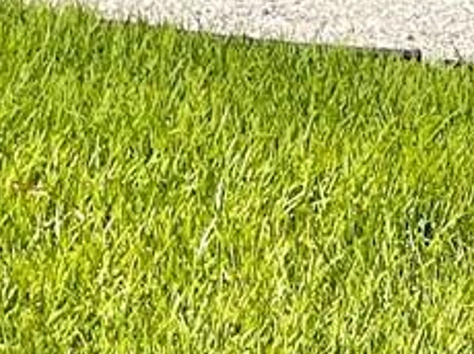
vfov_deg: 7.0
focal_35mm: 181
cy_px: -856
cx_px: -447
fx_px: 2476
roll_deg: -1.1
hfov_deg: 10.2
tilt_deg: +4.2
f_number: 1.5
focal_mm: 5.7
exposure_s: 1/3704
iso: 50
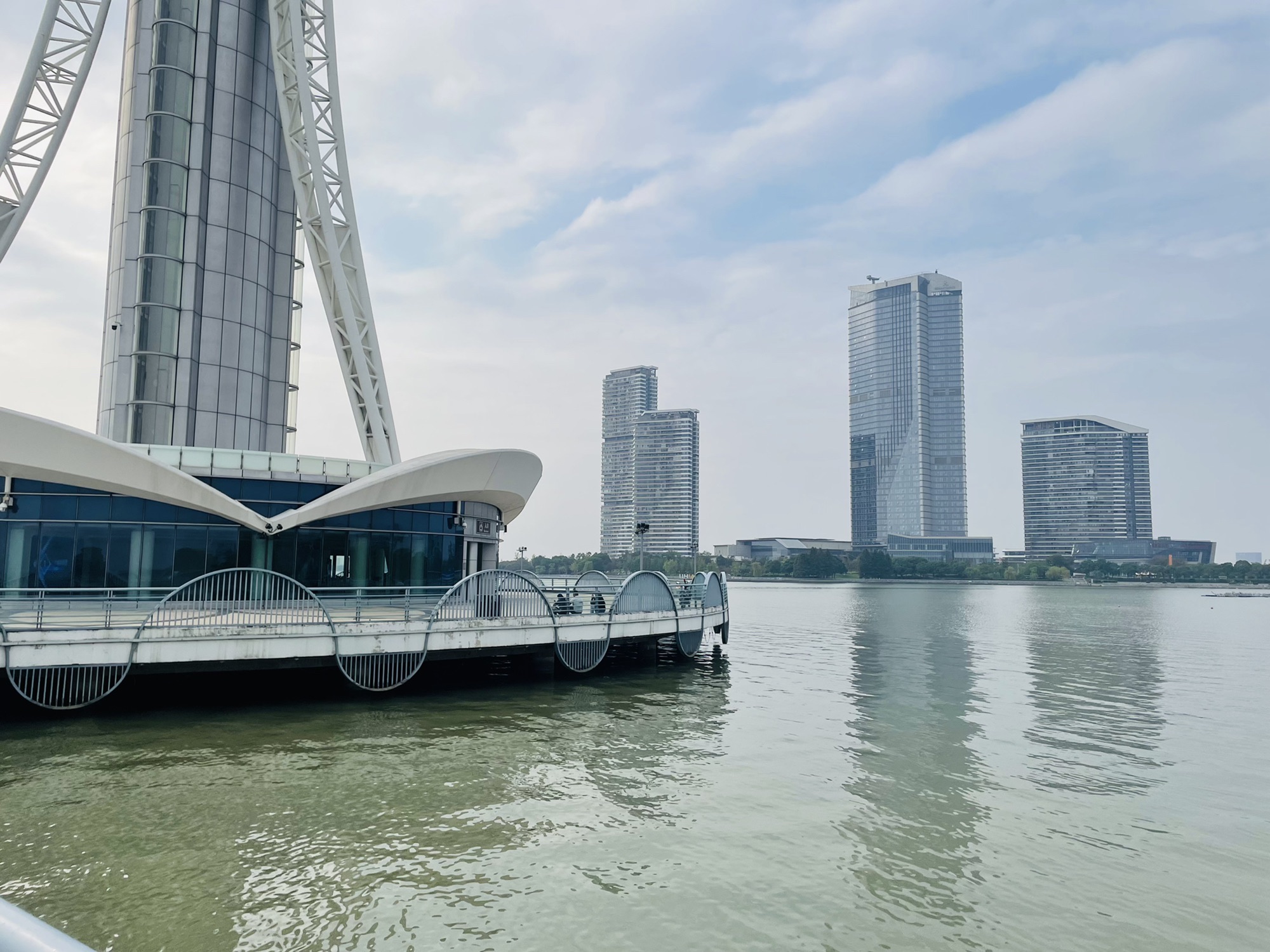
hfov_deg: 67.3
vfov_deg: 53.1
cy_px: 476
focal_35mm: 26
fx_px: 954
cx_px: 635
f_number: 1.6
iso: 32
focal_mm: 4.2
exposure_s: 1/5291
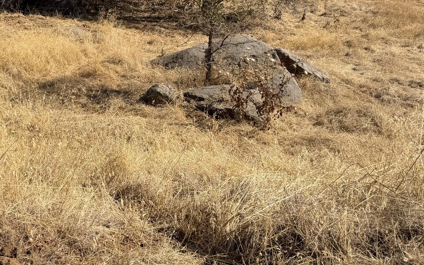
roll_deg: +0.5
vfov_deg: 23.5
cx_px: 75
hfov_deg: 37.3
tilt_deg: -17.4
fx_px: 601
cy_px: -18
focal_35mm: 52
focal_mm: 6.76
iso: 80
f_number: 1.78
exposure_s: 1/4405
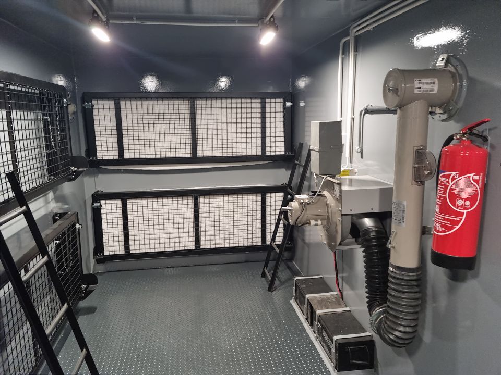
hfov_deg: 65.3
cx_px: 250
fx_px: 391
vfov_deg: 51.4
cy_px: 188
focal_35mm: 27
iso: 500
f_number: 2
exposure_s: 1/25
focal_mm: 5.9
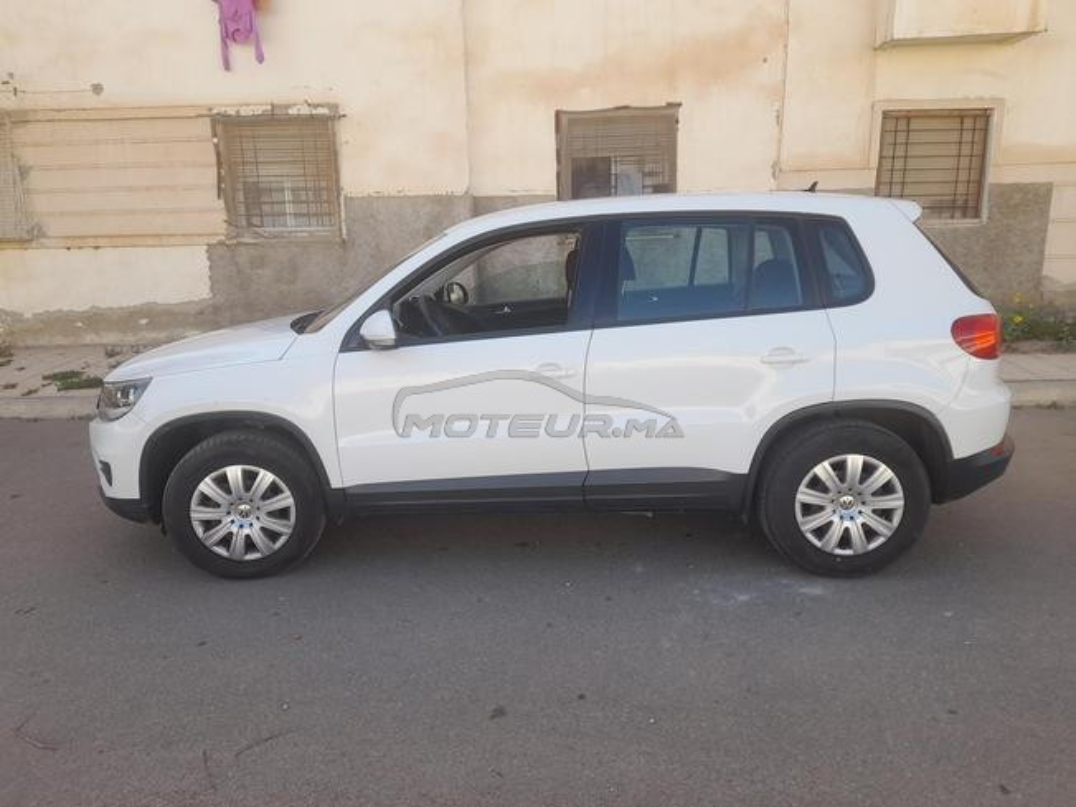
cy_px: 404
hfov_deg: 69.4
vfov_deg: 54.9
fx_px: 777
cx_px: 538
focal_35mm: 25
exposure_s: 1/188
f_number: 2
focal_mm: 4.6
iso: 20
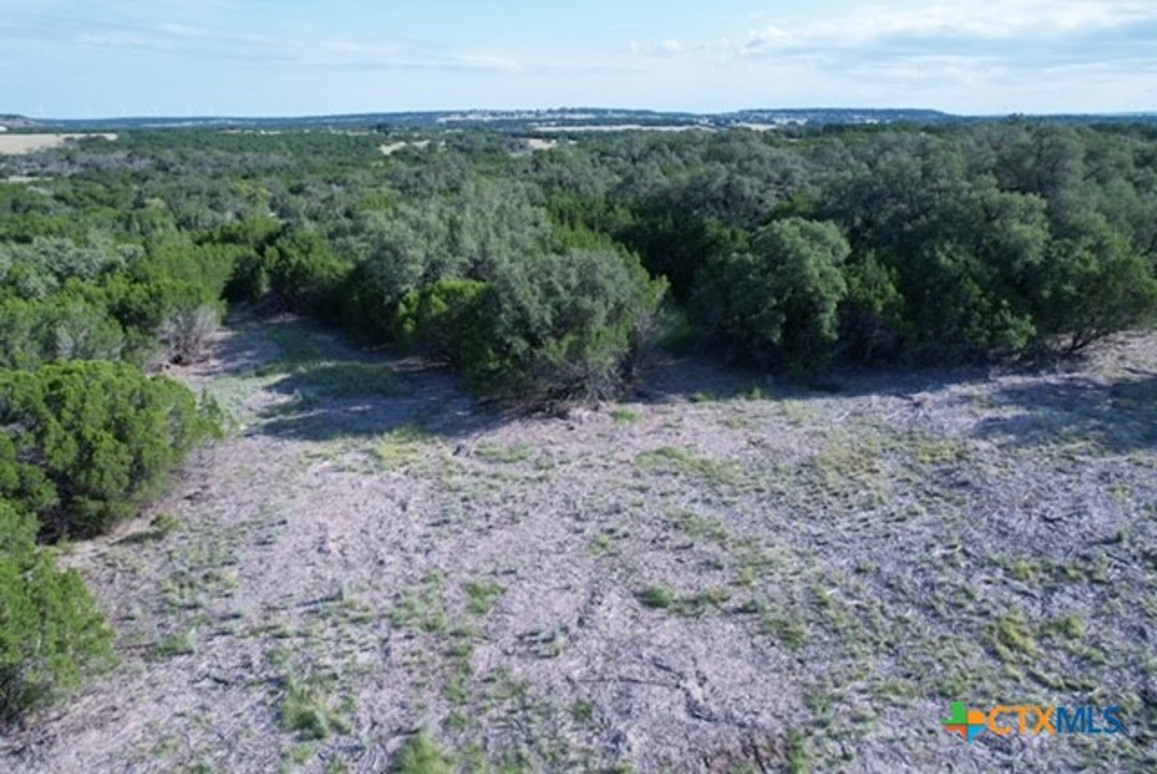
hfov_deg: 78.5
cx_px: 578
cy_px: 387
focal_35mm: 22
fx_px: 708
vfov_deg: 57.3
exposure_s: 1/1500
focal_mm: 8.38
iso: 200
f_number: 2.8
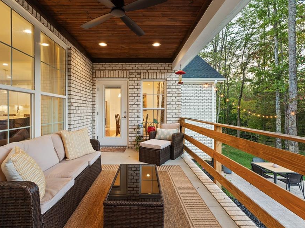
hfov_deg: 90.9
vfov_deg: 74.7
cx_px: 143
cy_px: 110
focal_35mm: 17
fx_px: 150
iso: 250
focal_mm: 10
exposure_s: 1/5
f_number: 7.1
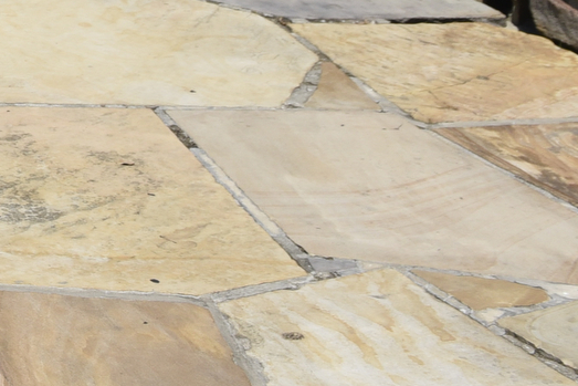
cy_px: -332
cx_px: -474
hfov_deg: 13.7
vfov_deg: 9.7
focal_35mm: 133
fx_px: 2136
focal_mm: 29
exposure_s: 1/2000
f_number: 8
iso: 400
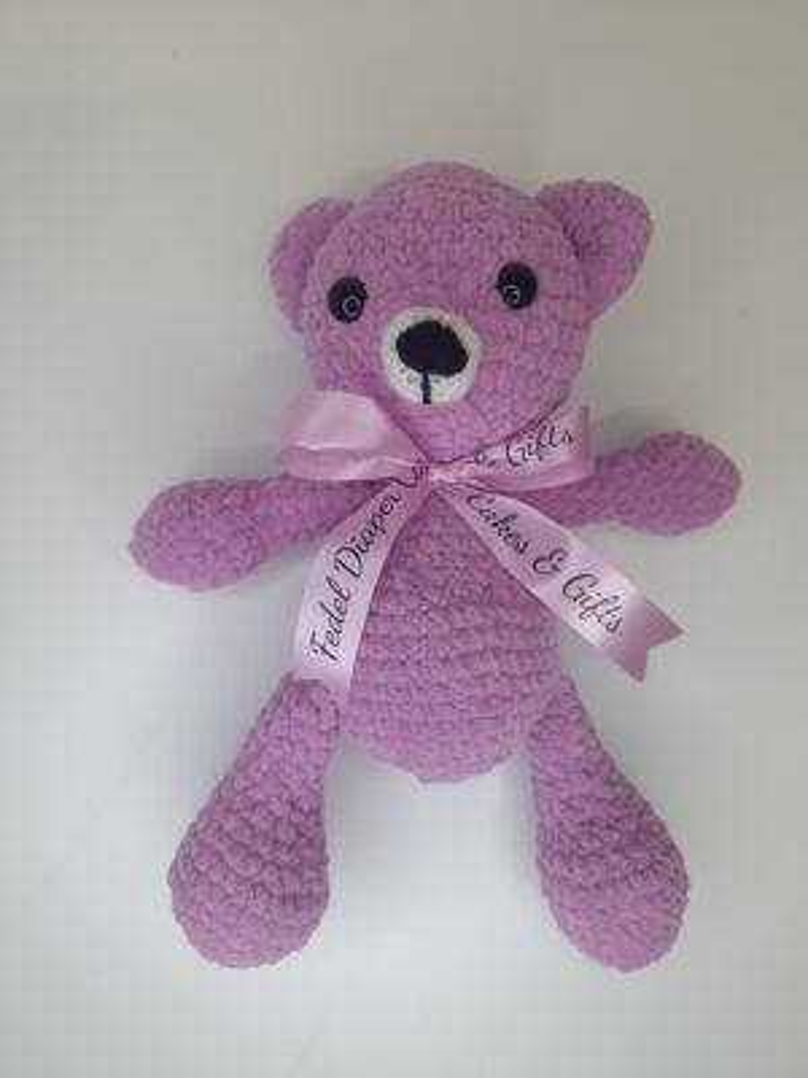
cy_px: 539
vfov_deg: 73.9
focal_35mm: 23
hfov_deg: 58.9
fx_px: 716
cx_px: 404
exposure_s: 1/100
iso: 64
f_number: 1.8
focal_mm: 5.54
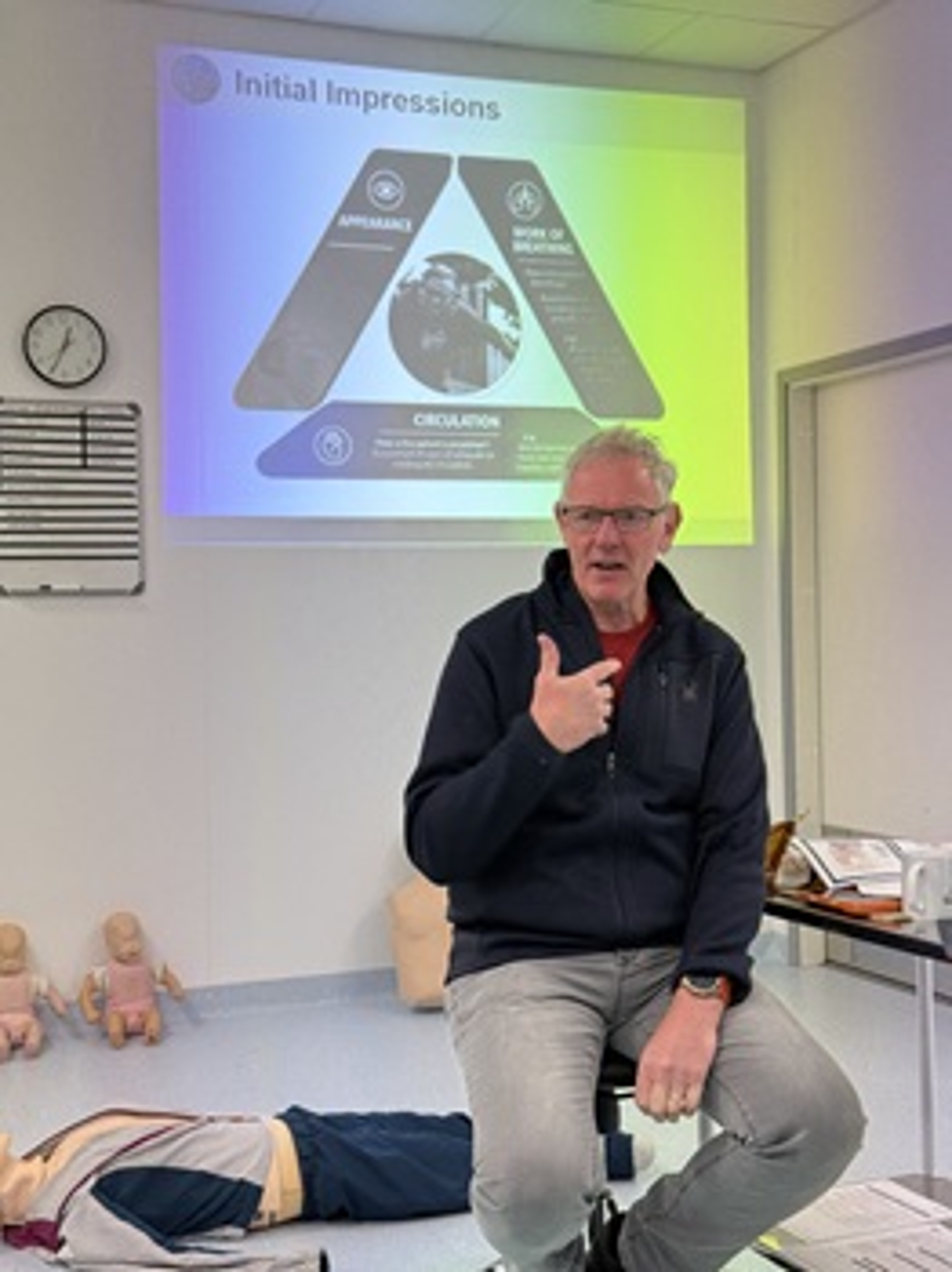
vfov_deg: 39.7
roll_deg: +0.6
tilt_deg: +0.3
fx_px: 1762
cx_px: 476
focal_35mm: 48
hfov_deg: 30.2
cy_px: 636
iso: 64
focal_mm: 6.76
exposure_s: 1/120
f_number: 1.78
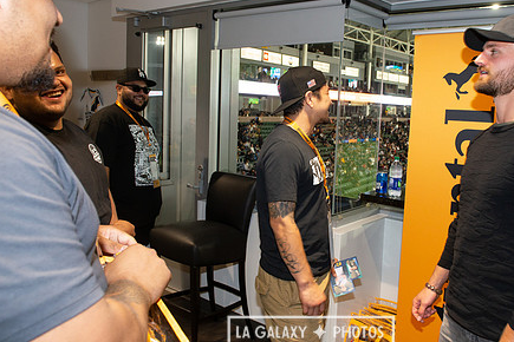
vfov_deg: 41.1
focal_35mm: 32
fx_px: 457
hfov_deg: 58.2
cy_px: 155
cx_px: 311
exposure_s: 1/60
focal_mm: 24
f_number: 6.3
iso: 640
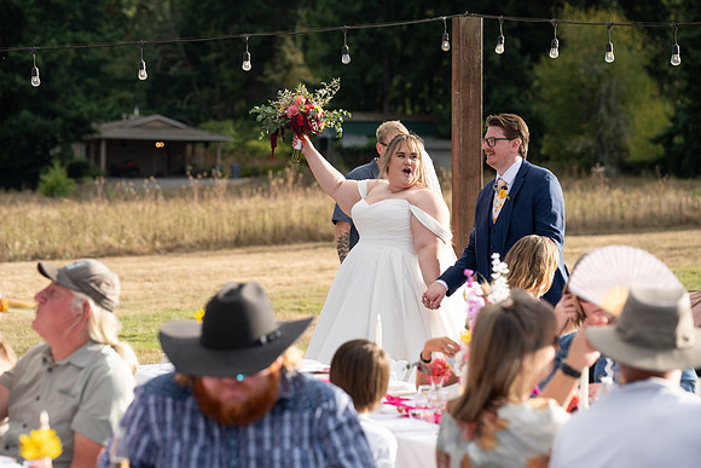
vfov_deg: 11.8
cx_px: 350
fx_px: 2259
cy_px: 234
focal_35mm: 116
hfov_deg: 17.6
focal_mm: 116
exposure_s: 1/1600
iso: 400
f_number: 4.5
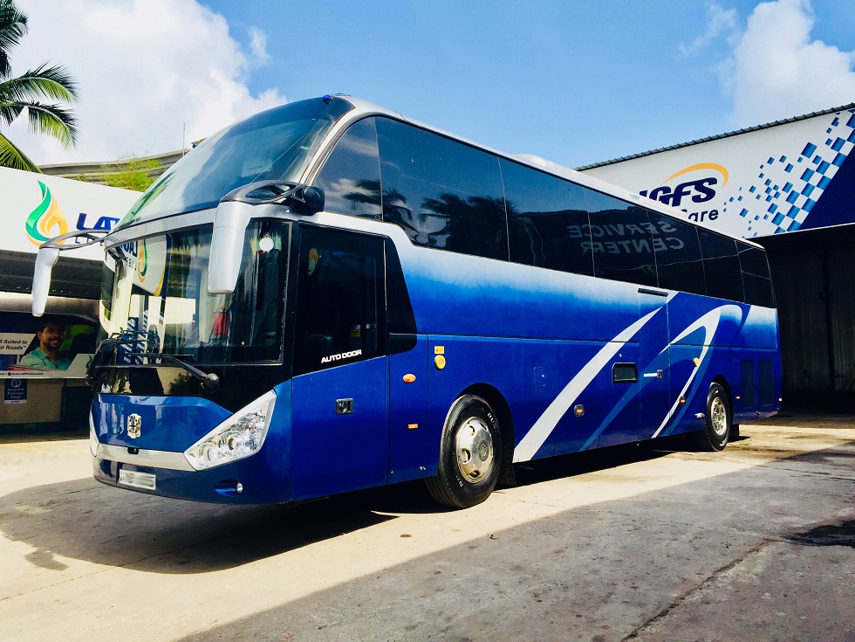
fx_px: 716
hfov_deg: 61.7
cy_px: 321
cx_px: 428
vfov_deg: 48.2
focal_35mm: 29
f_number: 2.2
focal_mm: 4.15
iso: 32
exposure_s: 1/1364
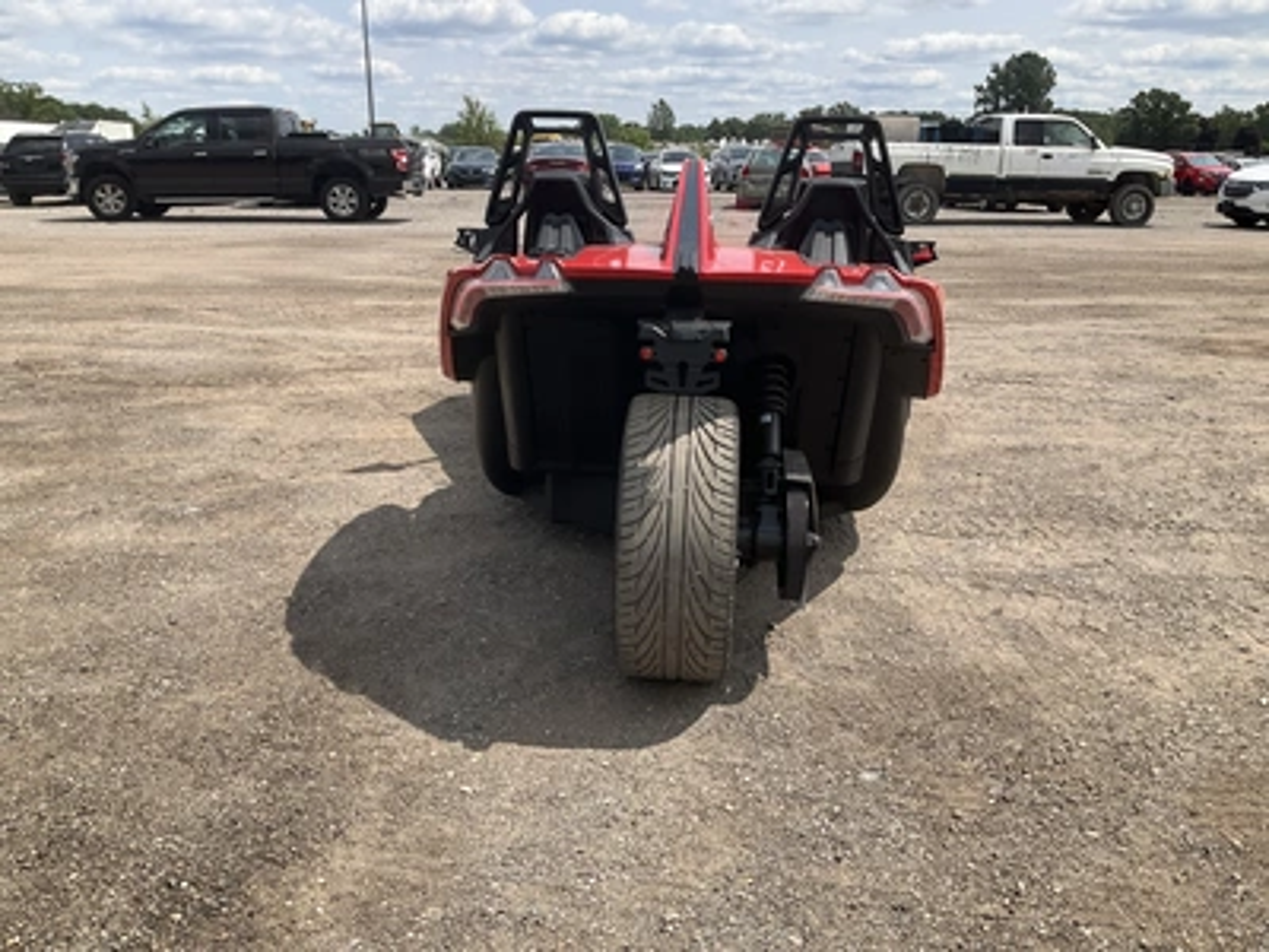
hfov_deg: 61.7
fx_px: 1063
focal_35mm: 29
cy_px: 476
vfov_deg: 48.2
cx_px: 634
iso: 25
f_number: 1.8
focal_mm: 3
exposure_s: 1/1730
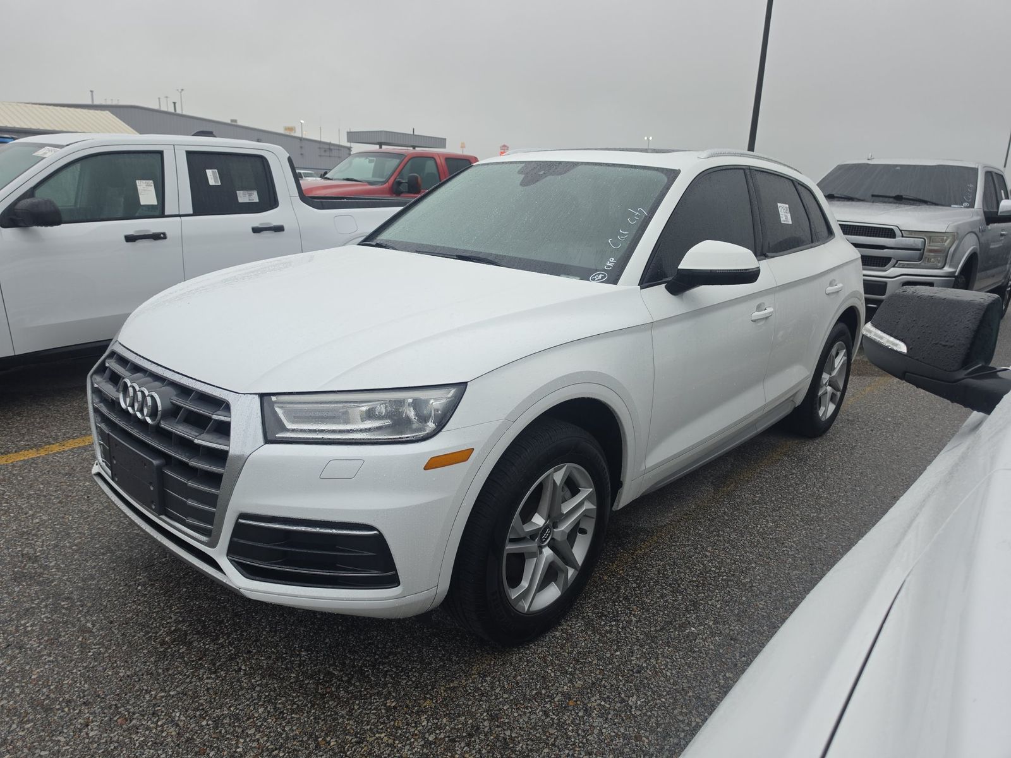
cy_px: 379
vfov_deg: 58.9
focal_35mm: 23
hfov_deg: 73.9
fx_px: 672
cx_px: 506
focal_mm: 6.5
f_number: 1.4
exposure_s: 1/119
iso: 17
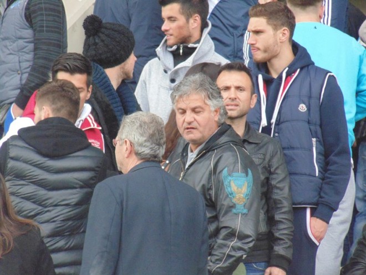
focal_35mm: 580
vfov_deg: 2.6
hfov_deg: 3.4
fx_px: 6132
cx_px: 183
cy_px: 138
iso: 400
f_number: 5.9
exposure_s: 1/100
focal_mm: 104
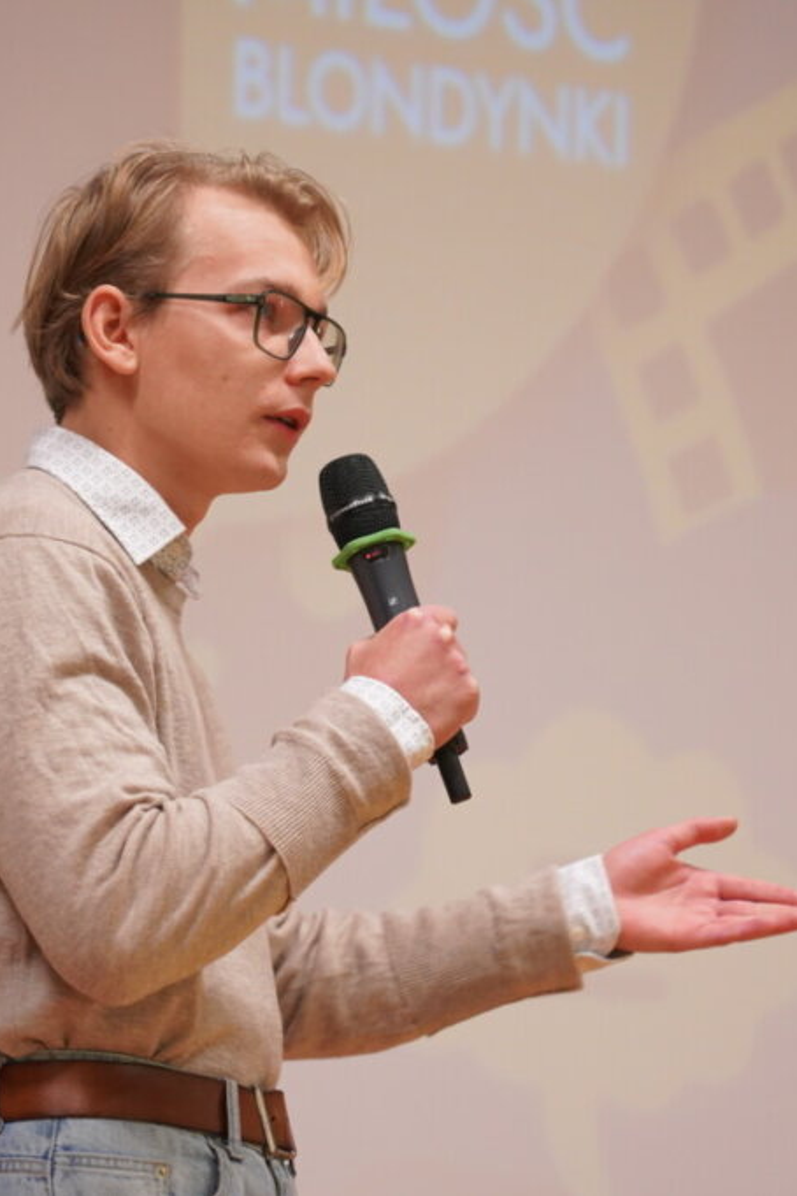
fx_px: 5247
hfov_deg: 8.7
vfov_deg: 13.0
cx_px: 358
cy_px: 598
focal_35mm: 158
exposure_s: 1/160
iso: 3200
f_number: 4
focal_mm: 105
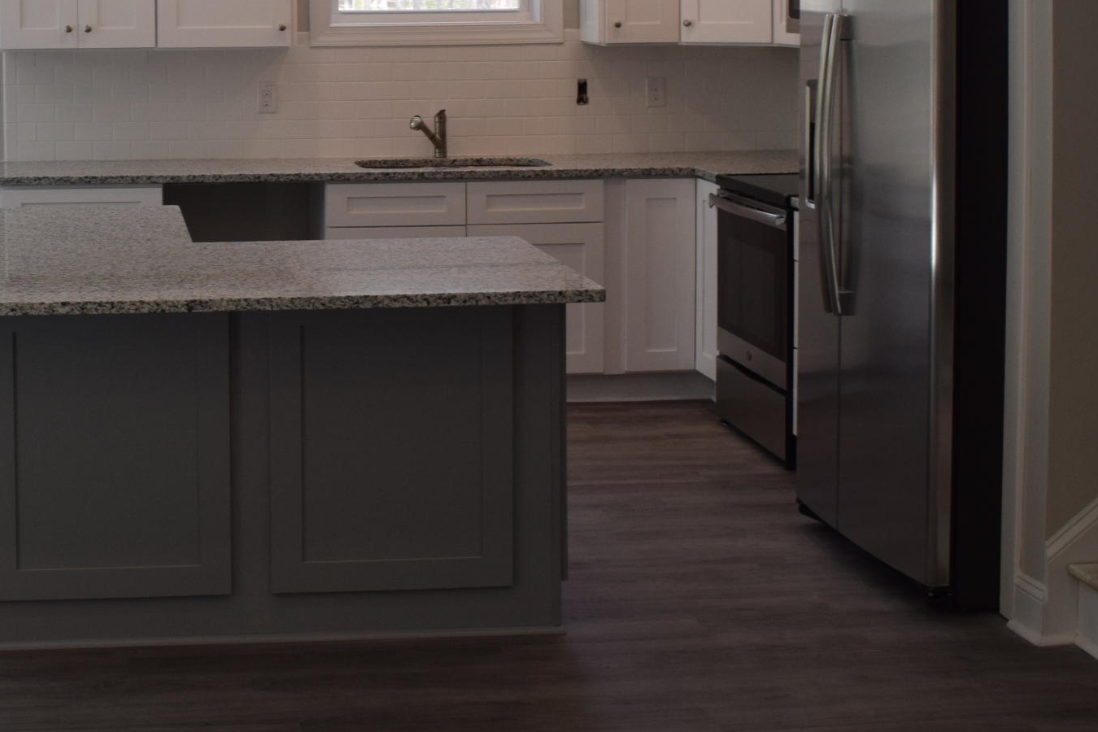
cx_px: 204
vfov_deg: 21.8
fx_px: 1830
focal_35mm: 60
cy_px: -2
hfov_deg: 32.4
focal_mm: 18
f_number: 6.7
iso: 400
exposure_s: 1/180
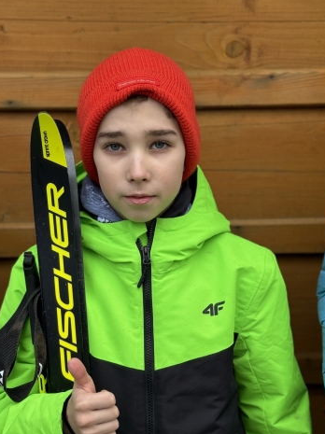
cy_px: 247
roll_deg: +1.6
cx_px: 131
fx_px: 777
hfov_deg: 23.6
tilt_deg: -16.9
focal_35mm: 62
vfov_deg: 31.2
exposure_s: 1/123
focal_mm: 6.86
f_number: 1.78
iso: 50
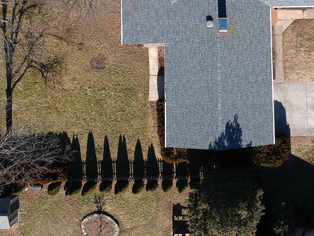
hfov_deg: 35.5
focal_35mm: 53
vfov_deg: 26.6
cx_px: 229
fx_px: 481
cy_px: 21
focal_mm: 4.49
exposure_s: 1/640
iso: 100
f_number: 2.6
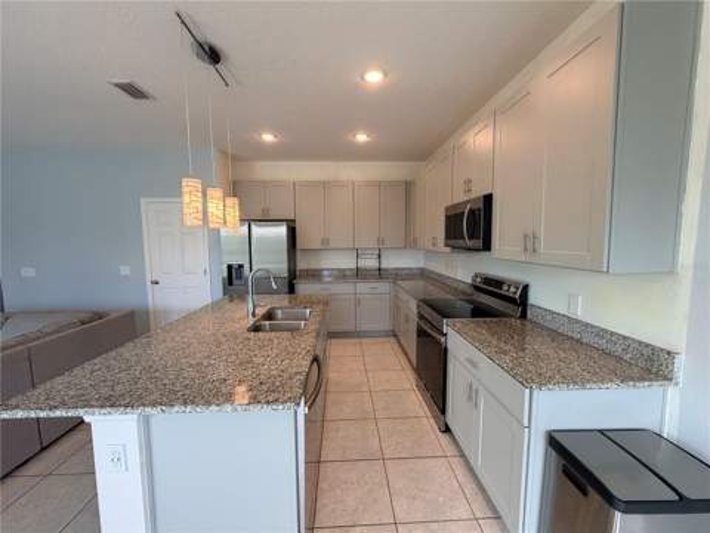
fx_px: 287
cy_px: 266
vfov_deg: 85.7
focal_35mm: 14
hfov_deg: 102.1
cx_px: 355
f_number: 2.2
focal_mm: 2.22
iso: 160
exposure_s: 1/120
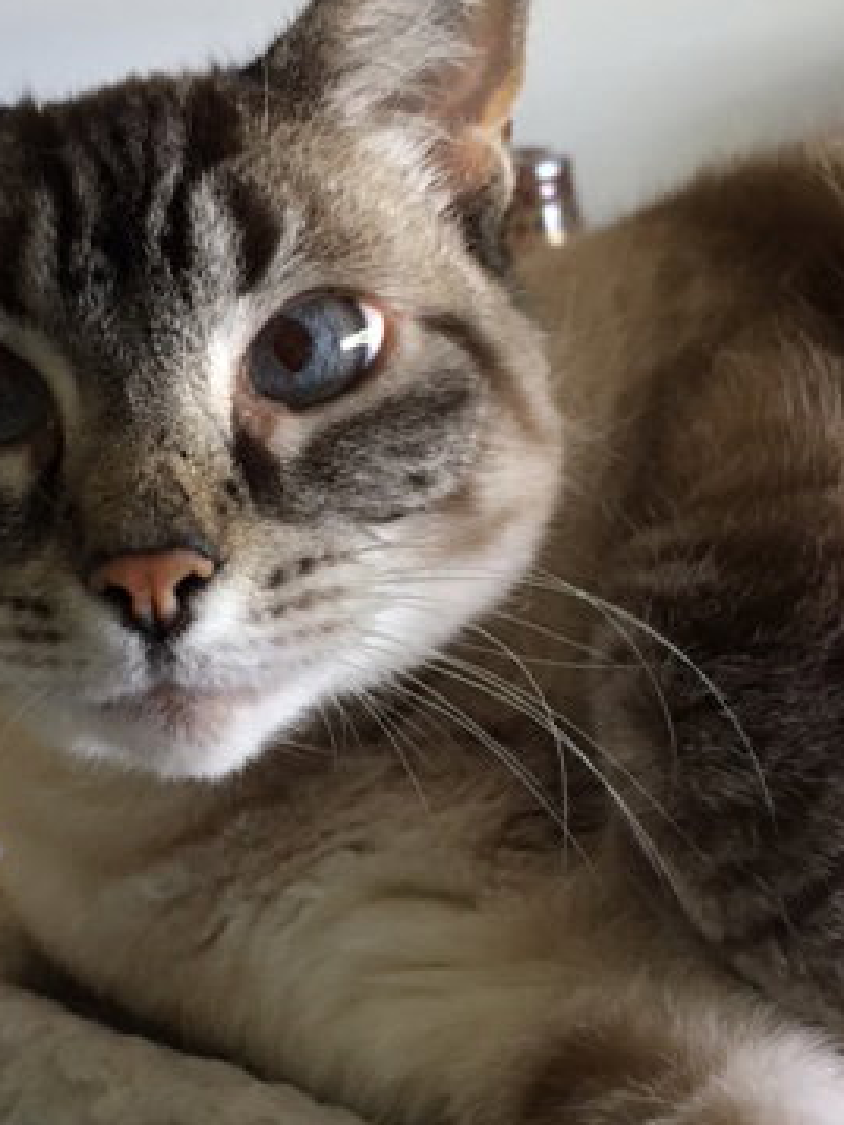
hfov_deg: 27.7
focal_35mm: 52
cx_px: 224
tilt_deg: -22.3
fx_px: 1689
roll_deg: +0.5
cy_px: 596
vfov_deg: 36.8
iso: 100
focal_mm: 4.15
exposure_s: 1/15
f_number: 2.2
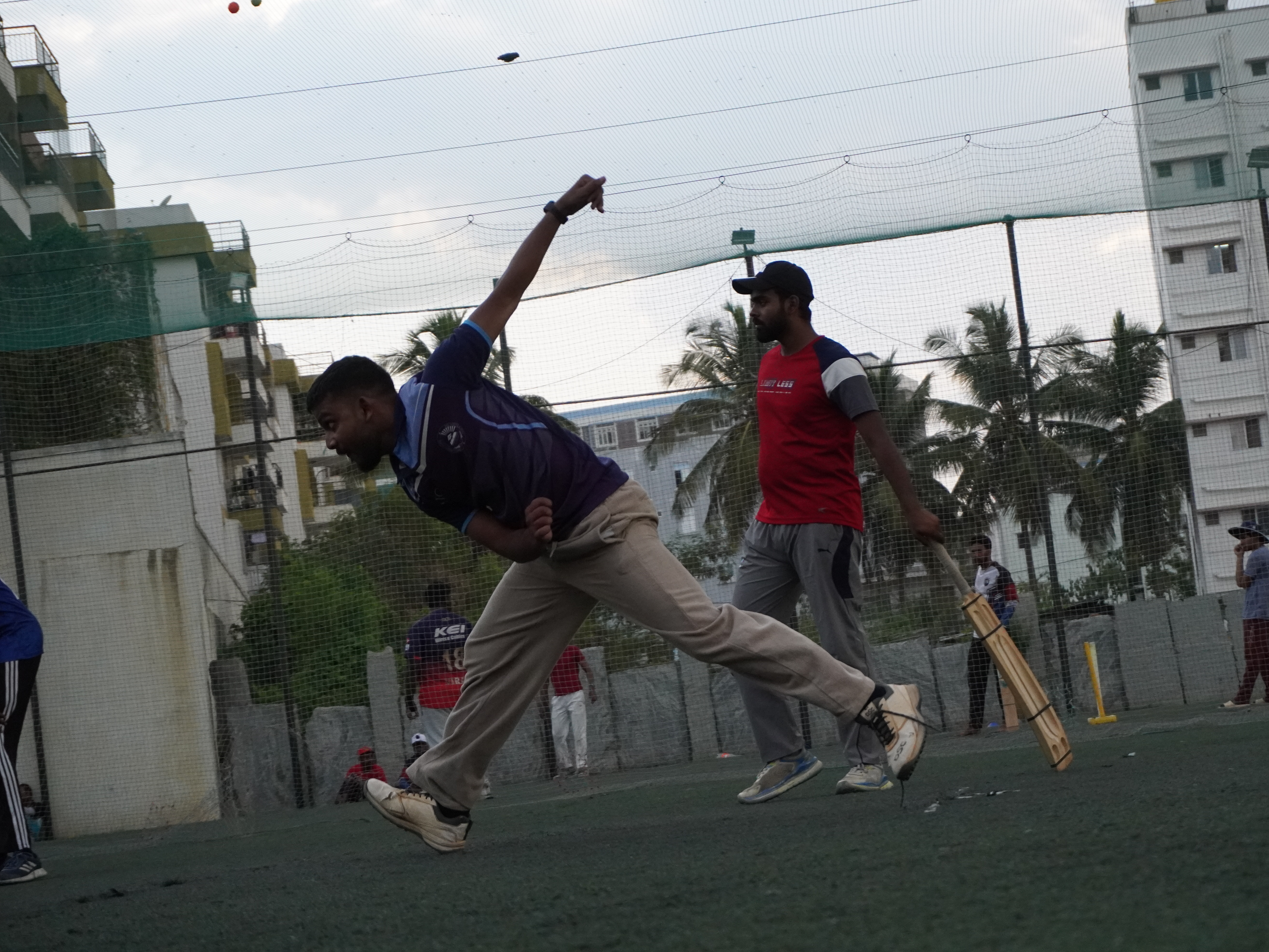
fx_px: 3006
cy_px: 471
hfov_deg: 23.8
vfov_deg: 18.0
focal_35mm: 82
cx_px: 721
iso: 2500
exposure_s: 1/1000
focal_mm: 50
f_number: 5.6
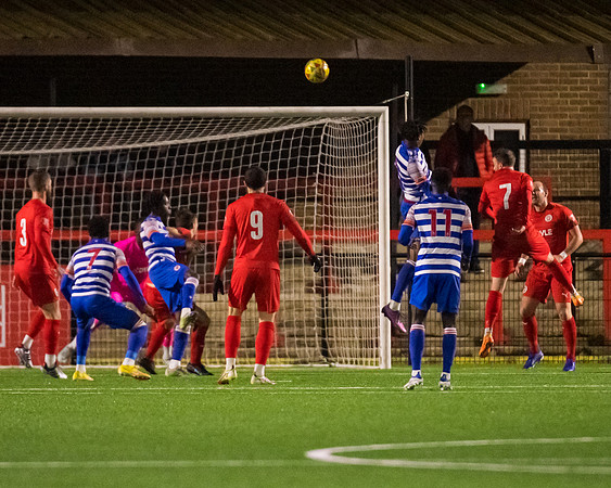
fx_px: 11283
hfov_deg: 3.1
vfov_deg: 2.5
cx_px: 286
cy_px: 297
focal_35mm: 624
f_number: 2.8
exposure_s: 1/1000
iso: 8000
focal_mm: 300
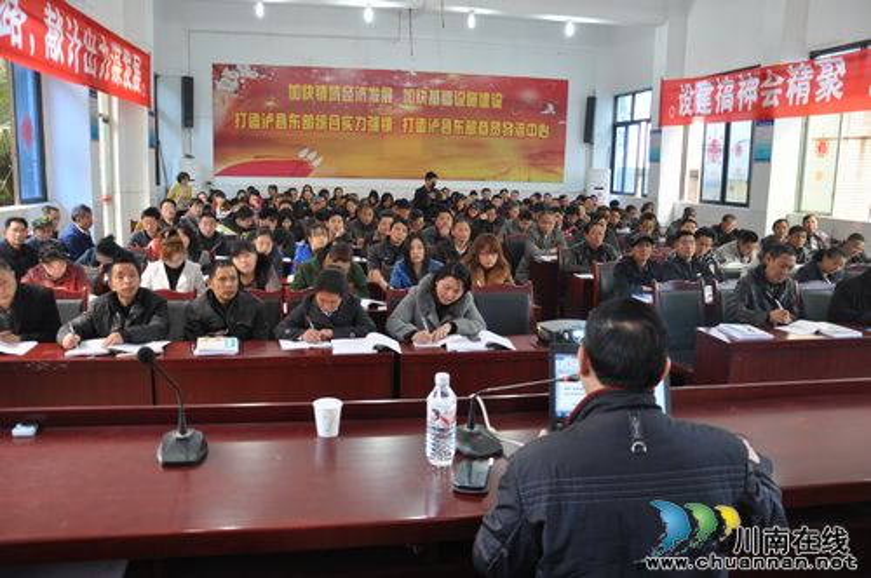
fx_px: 652
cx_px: 436
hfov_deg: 67.4
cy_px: 289
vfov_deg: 47.8
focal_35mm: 27
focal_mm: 18
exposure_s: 1/25
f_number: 5
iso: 400
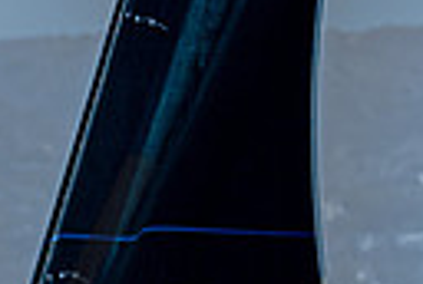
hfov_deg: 1.0
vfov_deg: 0.6
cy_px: 628
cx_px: 671
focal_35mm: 2136
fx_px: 25157
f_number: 5.6
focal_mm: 290
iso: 200
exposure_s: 1/1600
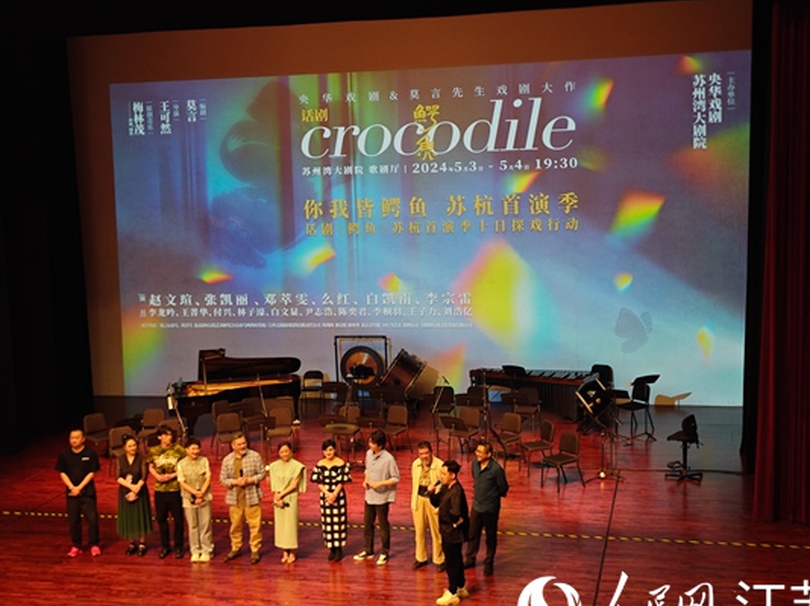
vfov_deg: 29.1
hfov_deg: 38.2
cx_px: 411
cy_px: 328
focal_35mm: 50
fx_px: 1169
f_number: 1.9
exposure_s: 1/40
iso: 320
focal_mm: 8.7
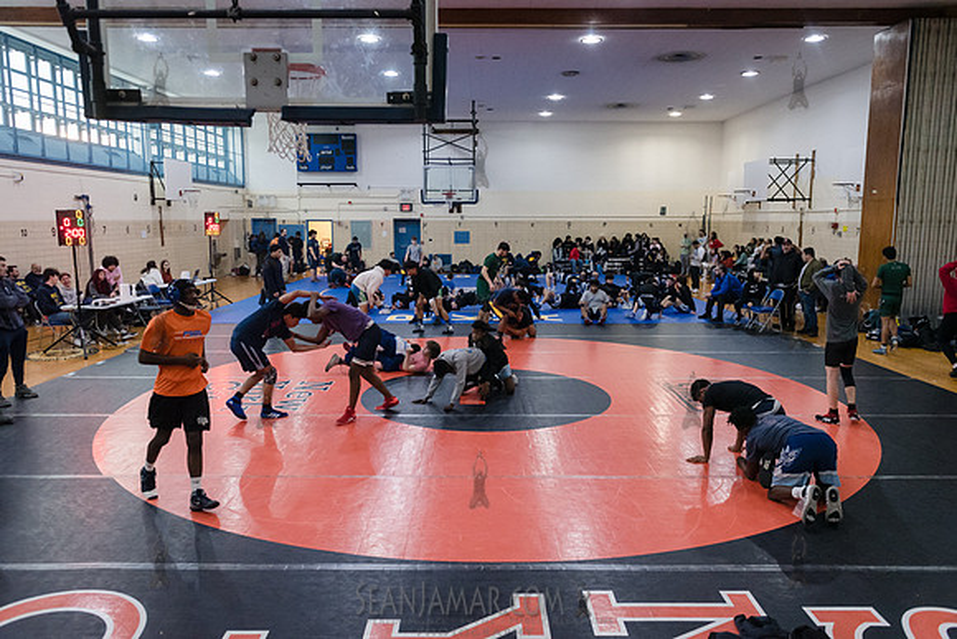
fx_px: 666
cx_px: 478
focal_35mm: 25
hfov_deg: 71.4
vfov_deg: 51.2
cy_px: 320
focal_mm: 24
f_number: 3.2
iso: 5000
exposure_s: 1/250
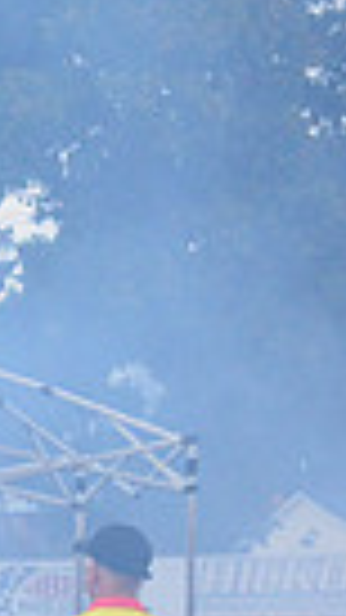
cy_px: 805
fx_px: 9175
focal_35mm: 562
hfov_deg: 2.1
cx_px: -863
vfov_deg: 3.8
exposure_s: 1/500
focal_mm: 85
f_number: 5.6
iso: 1000
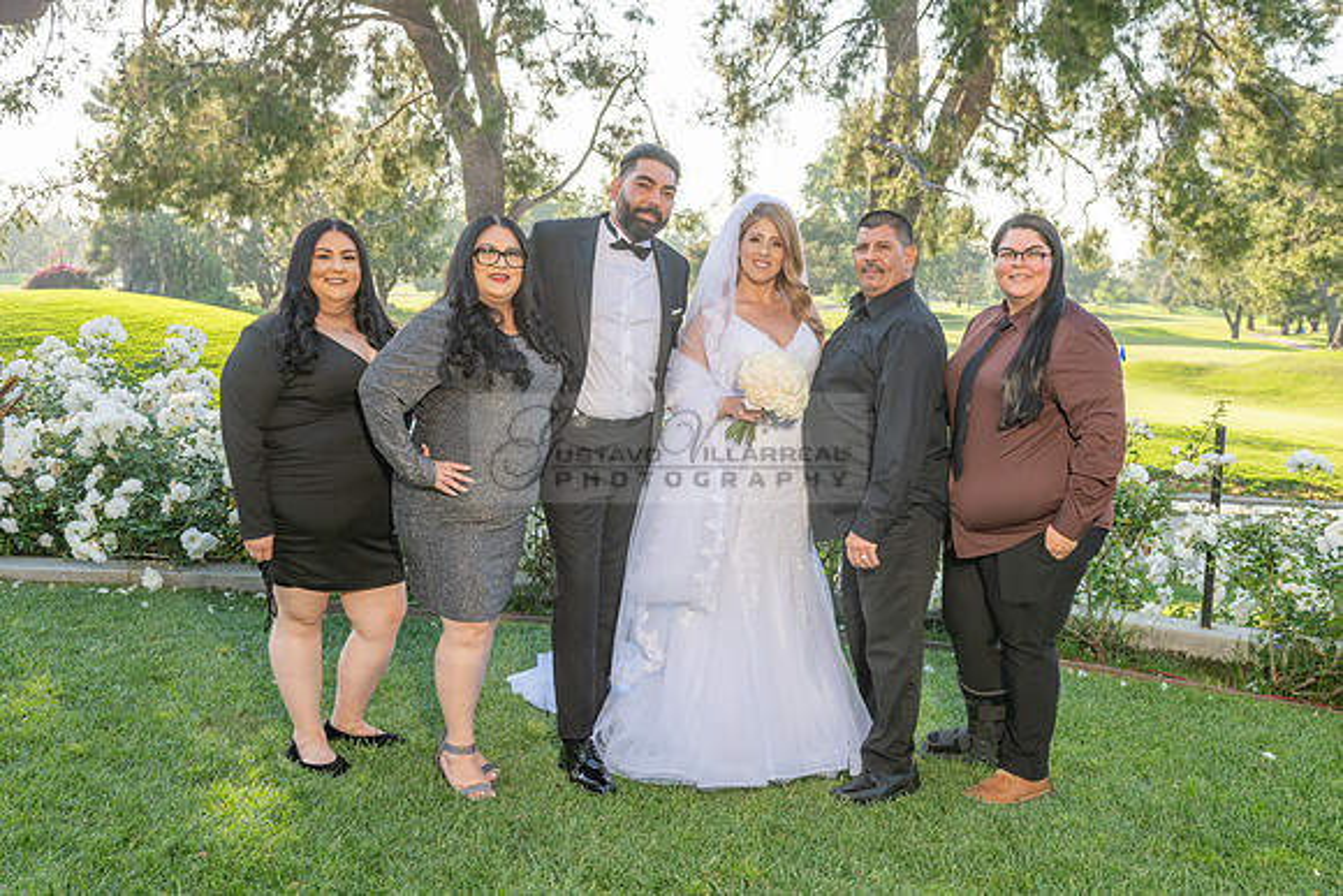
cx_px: 672
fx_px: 1306
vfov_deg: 37.9
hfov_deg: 54.4
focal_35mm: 35
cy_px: 448
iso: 200
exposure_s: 1/200
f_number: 6.3
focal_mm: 35
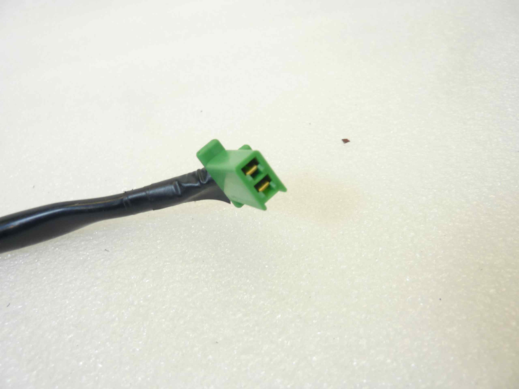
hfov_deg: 69.4
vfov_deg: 54.9
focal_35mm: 25
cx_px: 260
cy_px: 194
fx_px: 375
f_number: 3.3
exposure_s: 1/25
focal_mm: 4.1
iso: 80
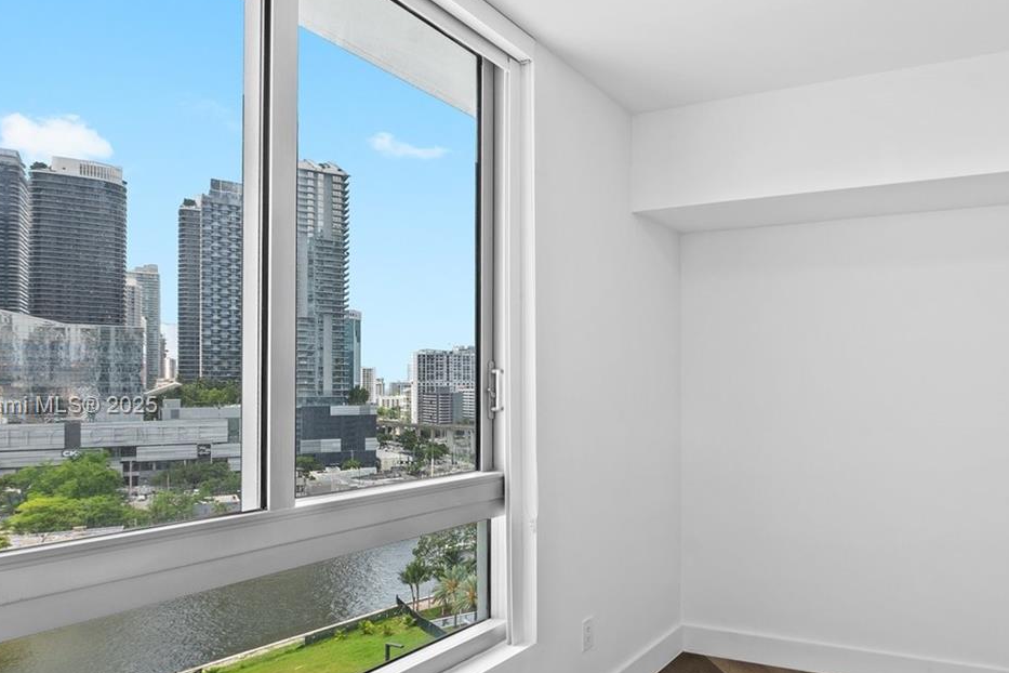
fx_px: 673
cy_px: 407
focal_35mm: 24
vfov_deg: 52.7
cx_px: 677
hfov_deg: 71.5
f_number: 8
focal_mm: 14
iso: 200
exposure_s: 1/20
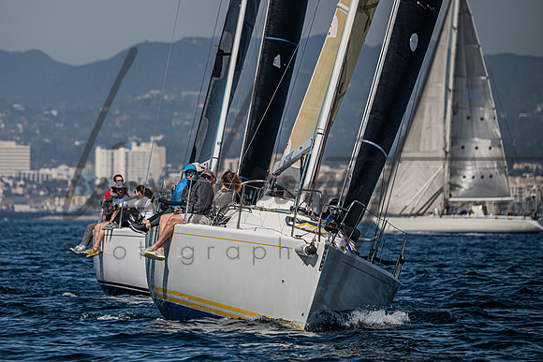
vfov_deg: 3.9
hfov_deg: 5.8
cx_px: 177
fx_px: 5373
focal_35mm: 356
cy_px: 122
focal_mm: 260
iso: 400
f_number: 5
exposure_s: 1/6400
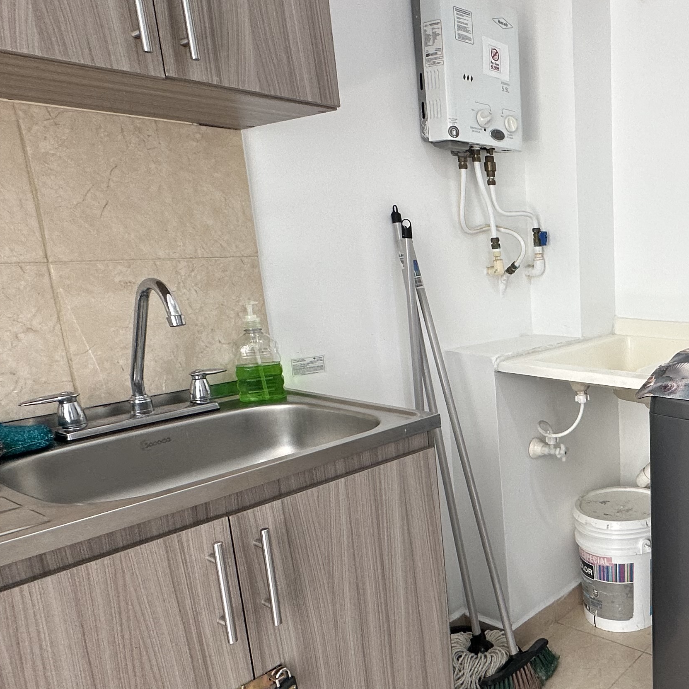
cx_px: 651
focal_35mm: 30
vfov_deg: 53.8
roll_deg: +1.3
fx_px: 676
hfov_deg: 47.1
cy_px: 397
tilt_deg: -11.9
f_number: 2.2
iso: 100
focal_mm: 2.22
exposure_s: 1/120
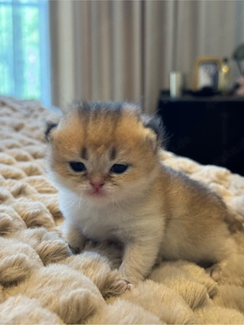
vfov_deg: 39.7
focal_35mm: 48
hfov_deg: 30.3
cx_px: 122
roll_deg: -0.3
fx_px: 451
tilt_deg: -8.9
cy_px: 162
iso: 160
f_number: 1.78
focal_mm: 6.76
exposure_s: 1/60
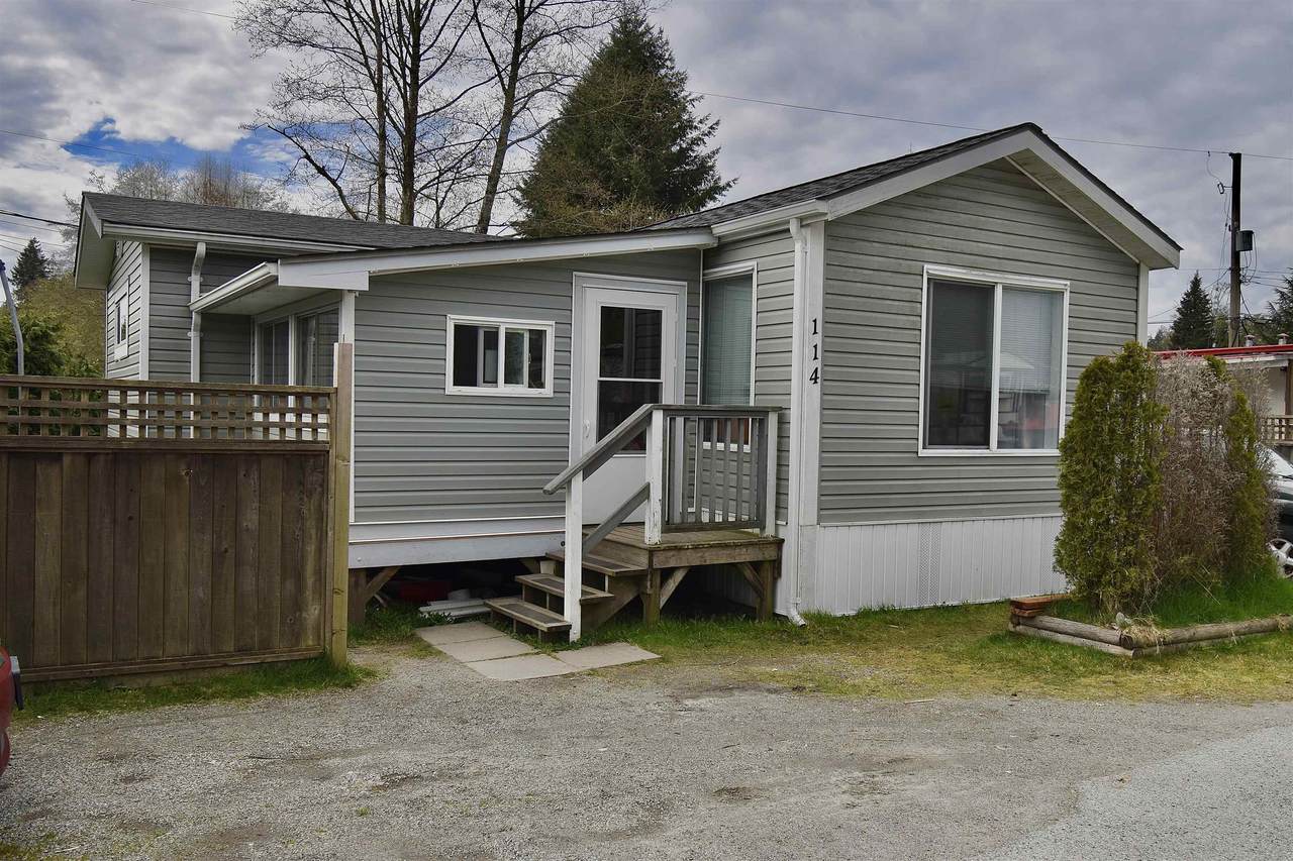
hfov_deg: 61.9
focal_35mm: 30
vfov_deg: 43.6
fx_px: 1077
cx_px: 646
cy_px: 430
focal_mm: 20
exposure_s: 1/250
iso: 100
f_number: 8
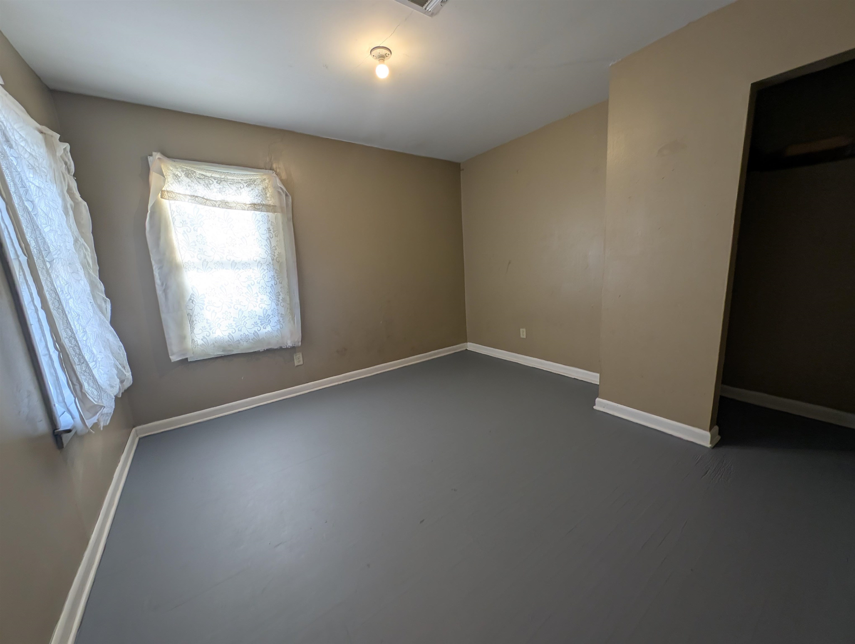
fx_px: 297
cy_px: 322
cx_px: 428
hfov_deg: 110.5
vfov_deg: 94.6
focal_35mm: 12
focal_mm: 2.23
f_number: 1.95
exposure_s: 1/60
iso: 40
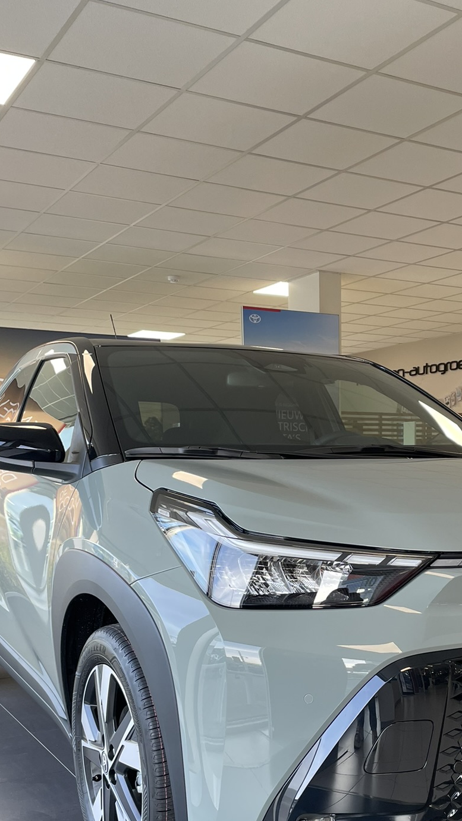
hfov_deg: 28.0
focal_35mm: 42
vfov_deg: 47.2
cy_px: 578
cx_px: 341
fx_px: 915
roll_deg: +1.4
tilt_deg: -7.1
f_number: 1.6
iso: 64
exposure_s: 1/100
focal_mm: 4.2
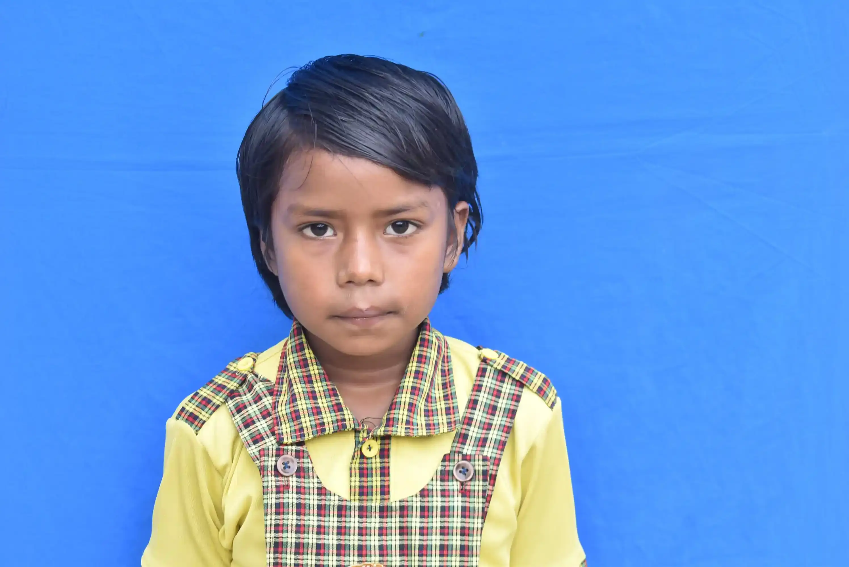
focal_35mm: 82
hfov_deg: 24.6
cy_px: 284
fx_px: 1947
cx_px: 424
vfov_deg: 16.6
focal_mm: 55
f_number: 6.3
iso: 500
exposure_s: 1/80
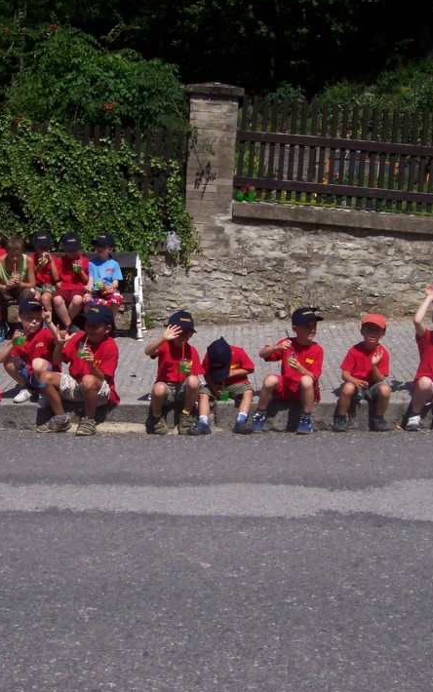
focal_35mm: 52
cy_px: 337
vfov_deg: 38.9
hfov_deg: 24.9
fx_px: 981
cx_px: 214
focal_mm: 5.6
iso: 80
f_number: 5.1
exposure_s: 1/641
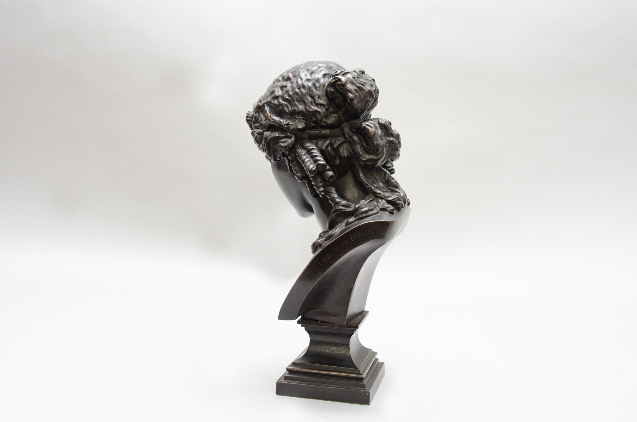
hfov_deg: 48.0
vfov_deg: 32.9
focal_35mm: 40
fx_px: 715
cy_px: 211
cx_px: 318
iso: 200
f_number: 8
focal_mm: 27
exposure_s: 1/125
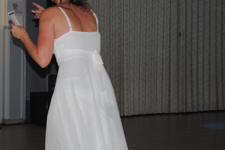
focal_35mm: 96
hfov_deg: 21.0
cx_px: 41
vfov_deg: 14.3
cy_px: 64
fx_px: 600
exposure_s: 1/60
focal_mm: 35
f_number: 5
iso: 200
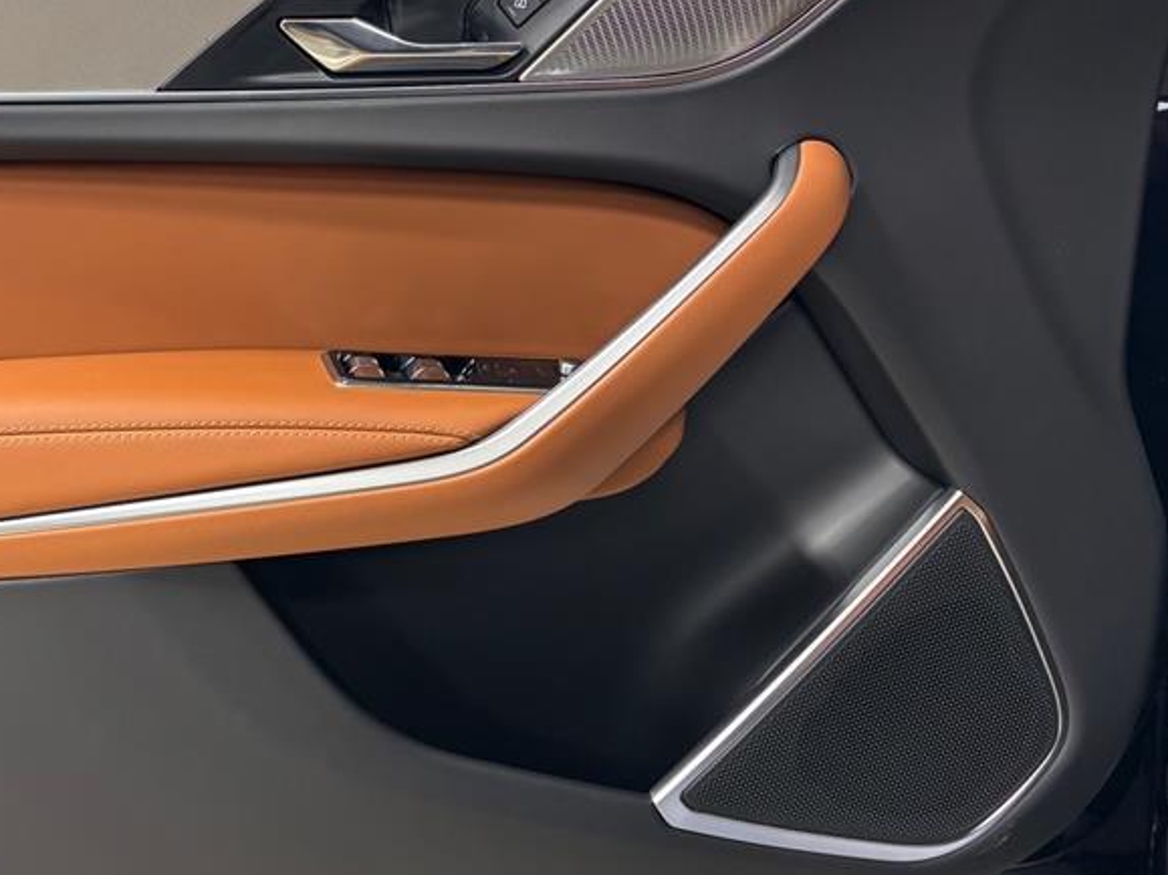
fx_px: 1552
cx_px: 327
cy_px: 371
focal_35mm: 46
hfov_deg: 40.4
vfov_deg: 31.5
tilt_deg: -19.3
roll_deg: +6.1
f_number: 1.6
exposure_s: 1/60
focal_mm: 5.96
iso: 100
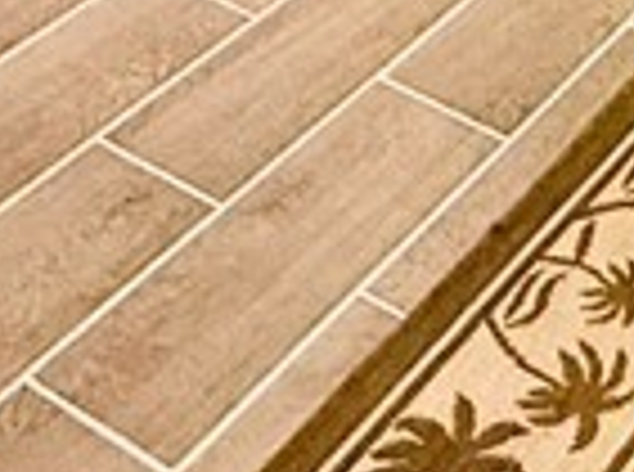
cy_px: -760
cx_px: 665
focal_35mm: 102
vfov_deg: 11.3
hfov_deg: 18.7
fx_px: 1863
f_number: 2.2
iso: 400
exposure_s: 1/60
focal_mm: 2.22
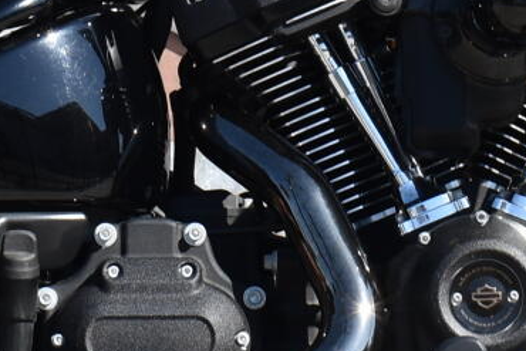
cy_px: -56
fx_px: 4034
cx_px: 324
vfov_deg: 5.0
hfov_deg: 7.5
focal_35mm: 276
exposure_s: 1/250
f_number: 8
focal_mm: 34
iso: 140
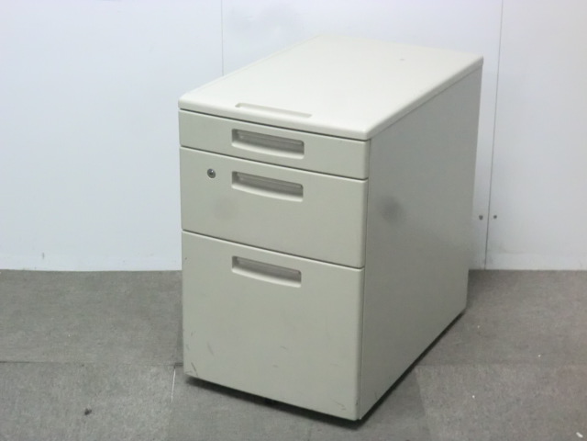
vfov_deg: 19.1
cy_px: 220
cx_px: 294
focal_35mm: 77
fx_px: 1306
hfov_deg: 25.3
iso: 800
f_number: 5.9
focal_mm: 13.9
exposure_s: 1/20
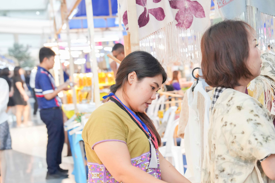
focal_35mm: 70
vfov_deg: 19.4
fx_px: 535
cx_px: 201
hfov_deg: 28.5
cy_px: 118
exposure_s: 1/125
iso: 1250
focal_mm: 46
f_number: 3.5
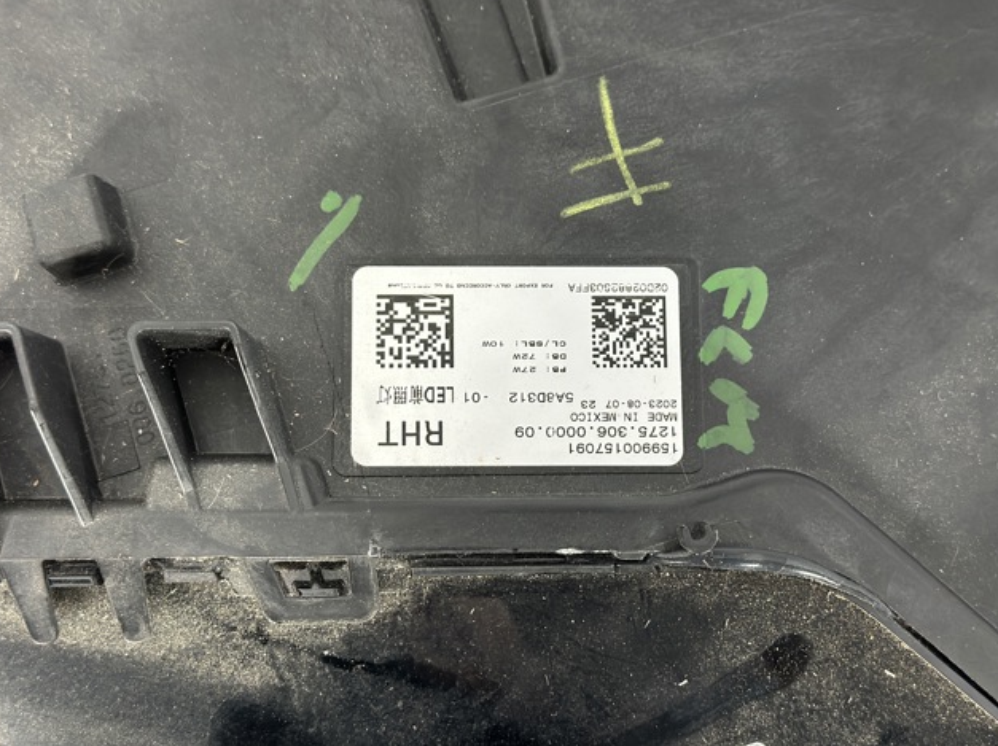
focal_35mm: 49
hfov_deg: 38.9
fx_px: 1411
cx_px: 498
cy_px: 367
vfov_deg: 29.6
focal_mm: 6.86
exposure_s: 1/50
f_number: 1.78
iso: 400
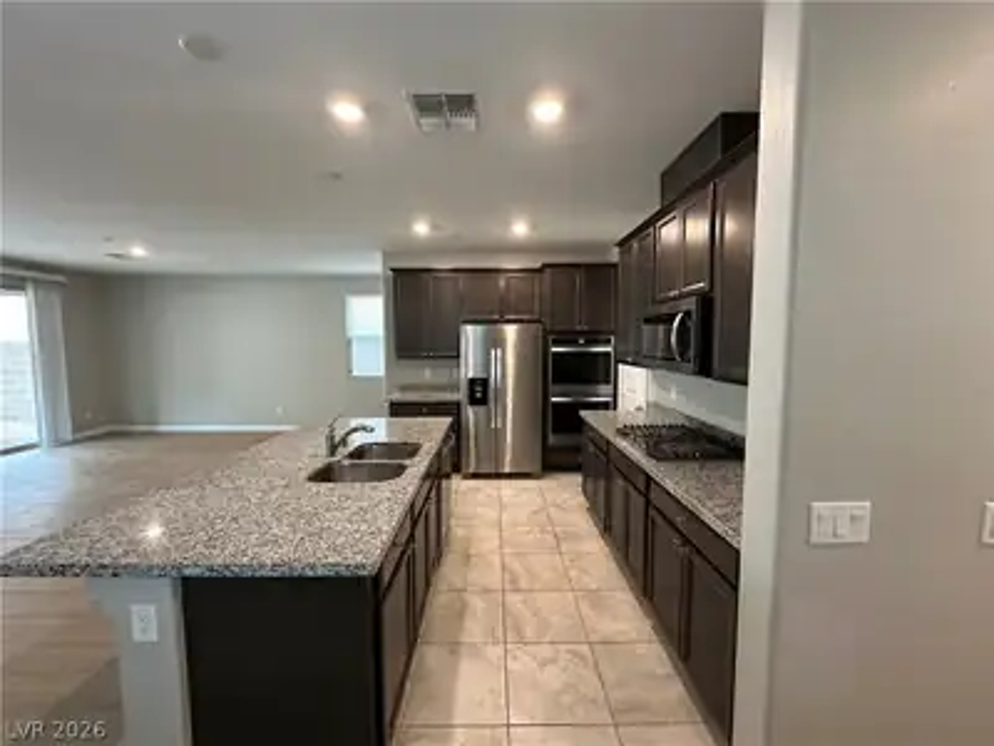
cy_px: 373
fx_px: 402
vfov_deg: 85.7
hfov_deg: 102.1
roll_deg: +0.2
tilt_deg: -3.5
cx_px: 497
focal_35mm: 14
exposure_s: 1/60
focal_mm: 2.22
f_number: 2.2
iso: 320
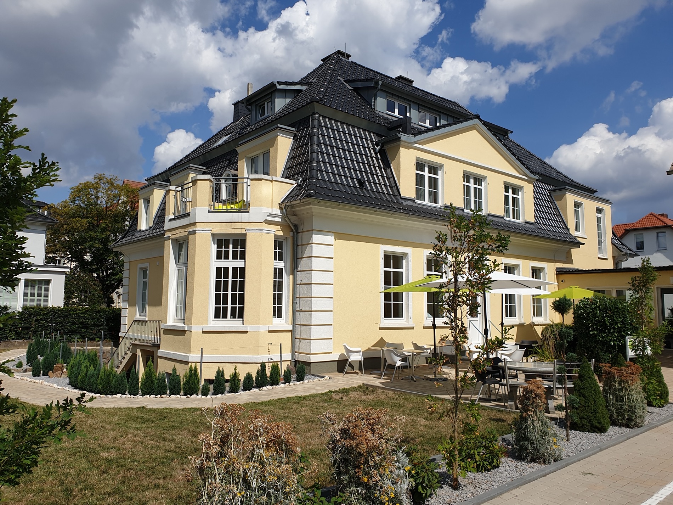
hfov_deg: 67.3
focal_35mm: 26
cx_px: 336
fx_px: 505
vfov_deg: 53.1
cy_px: 252
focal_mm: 4.3
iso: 50
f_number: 2.4
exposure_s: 1/3344
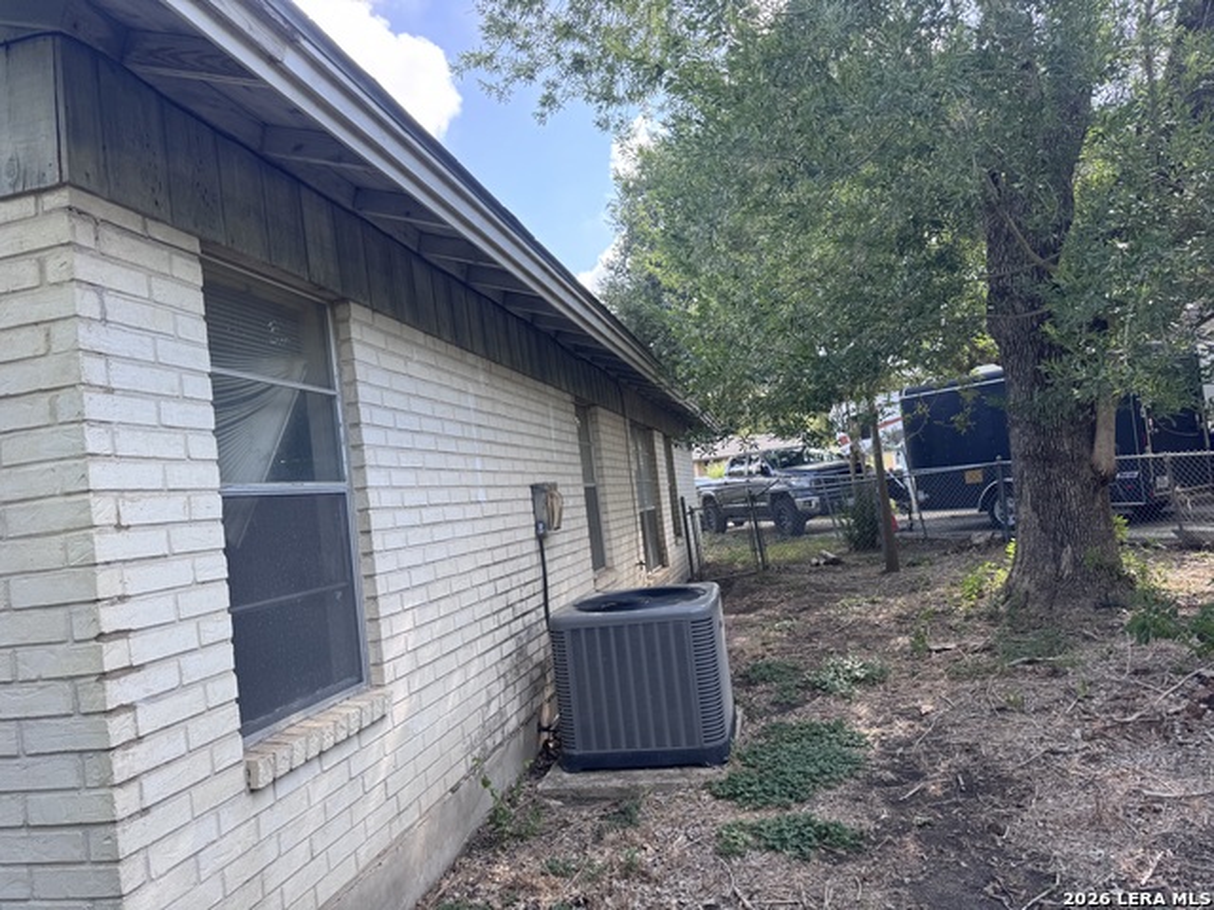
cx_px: 607
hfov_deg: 71.6
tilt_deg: +2.1
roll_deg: +7.3
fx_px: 842
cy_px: 455
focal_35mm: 24
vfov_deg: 56.8
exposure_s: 1/397
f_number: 1.78
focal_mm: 6.76
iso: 80
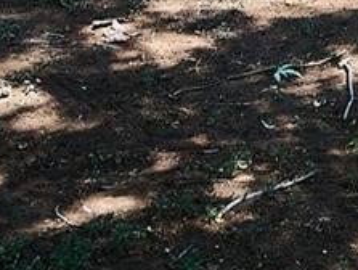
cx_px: 629
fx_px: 1248
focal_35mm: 120
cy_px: -455
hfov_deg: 14.5
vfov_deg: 10.1
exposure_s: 1/400
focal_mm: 17.5
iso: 400
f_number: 10
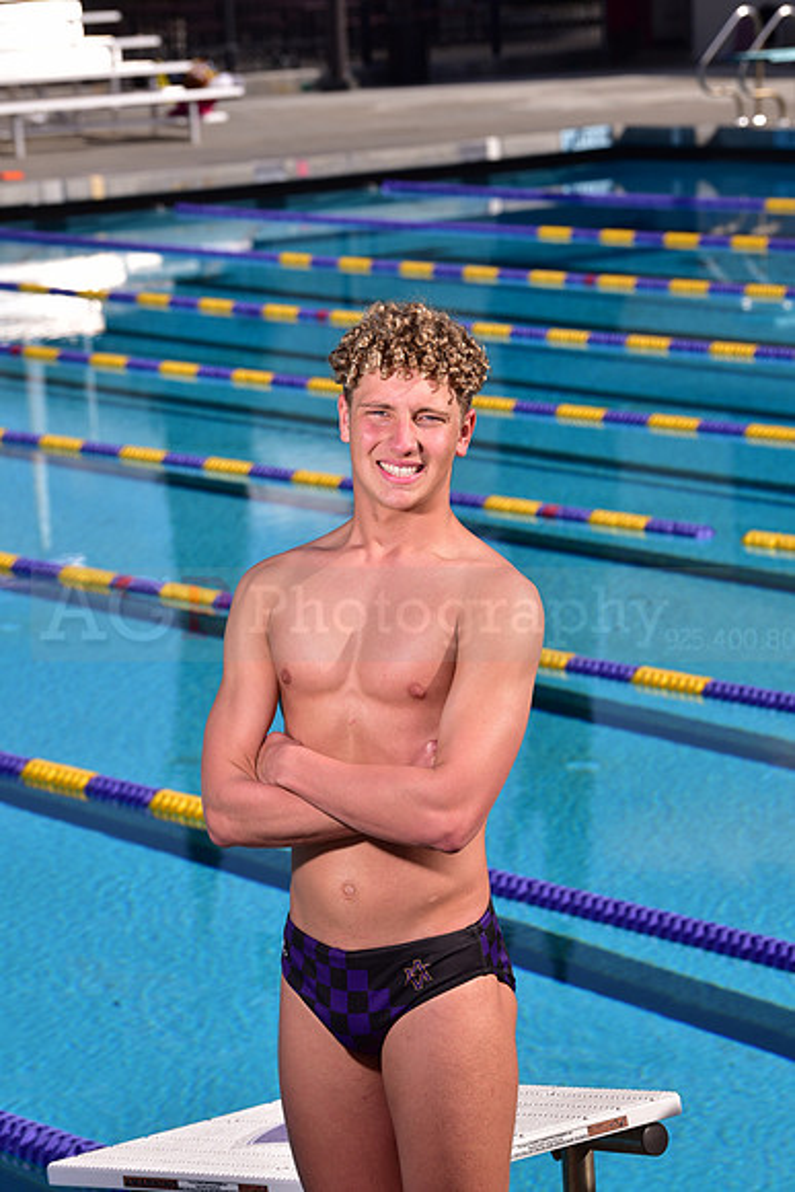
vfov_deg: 15.8
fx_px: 4303
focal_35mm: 130
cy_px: 596
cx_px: 398
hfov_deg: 10.6
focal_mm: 130
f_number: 9
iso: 80
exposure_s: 1/250
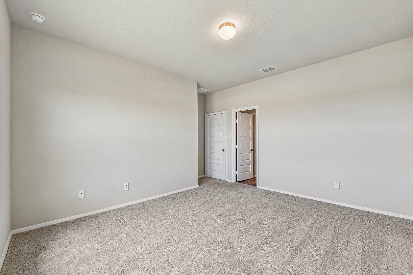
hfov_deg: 104.3
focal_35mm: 14
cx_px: 206
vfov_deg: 81.2
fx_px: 161
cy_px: 138
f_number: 8
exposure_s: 1/15
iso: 140
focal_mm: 14
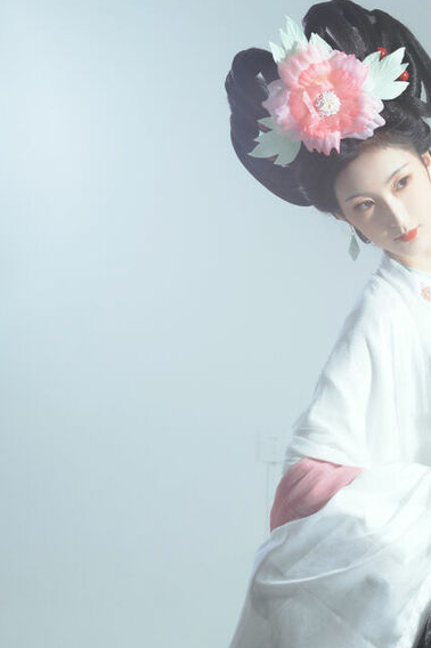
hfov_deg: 12.1
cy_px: 430
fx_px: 1996
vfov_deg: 18.4
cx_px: 497
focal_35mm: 111
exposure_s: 1/200
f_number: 2.8
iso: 100
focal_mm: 40
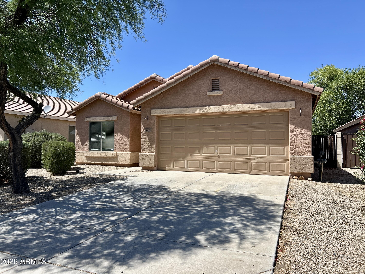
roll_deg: +1.1
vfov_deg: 53.1
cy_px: 137
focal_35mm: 26
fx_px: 274
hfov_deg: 67.3
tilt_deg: +1.4
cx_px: 182
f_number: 1.5
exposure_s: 1/3968
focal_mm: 5.7
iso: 50
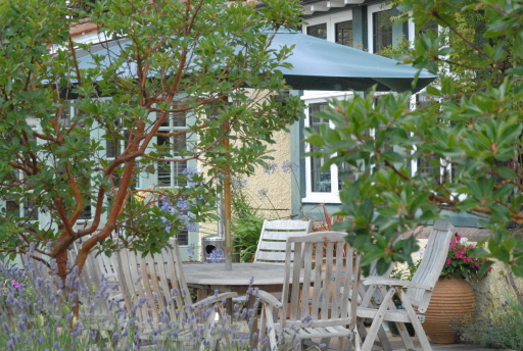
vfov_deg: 11.8
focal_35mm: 117
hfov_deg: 17.5
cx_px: 262
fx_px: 1704
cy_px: 176
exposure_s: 1/400
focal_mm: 78
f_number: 14
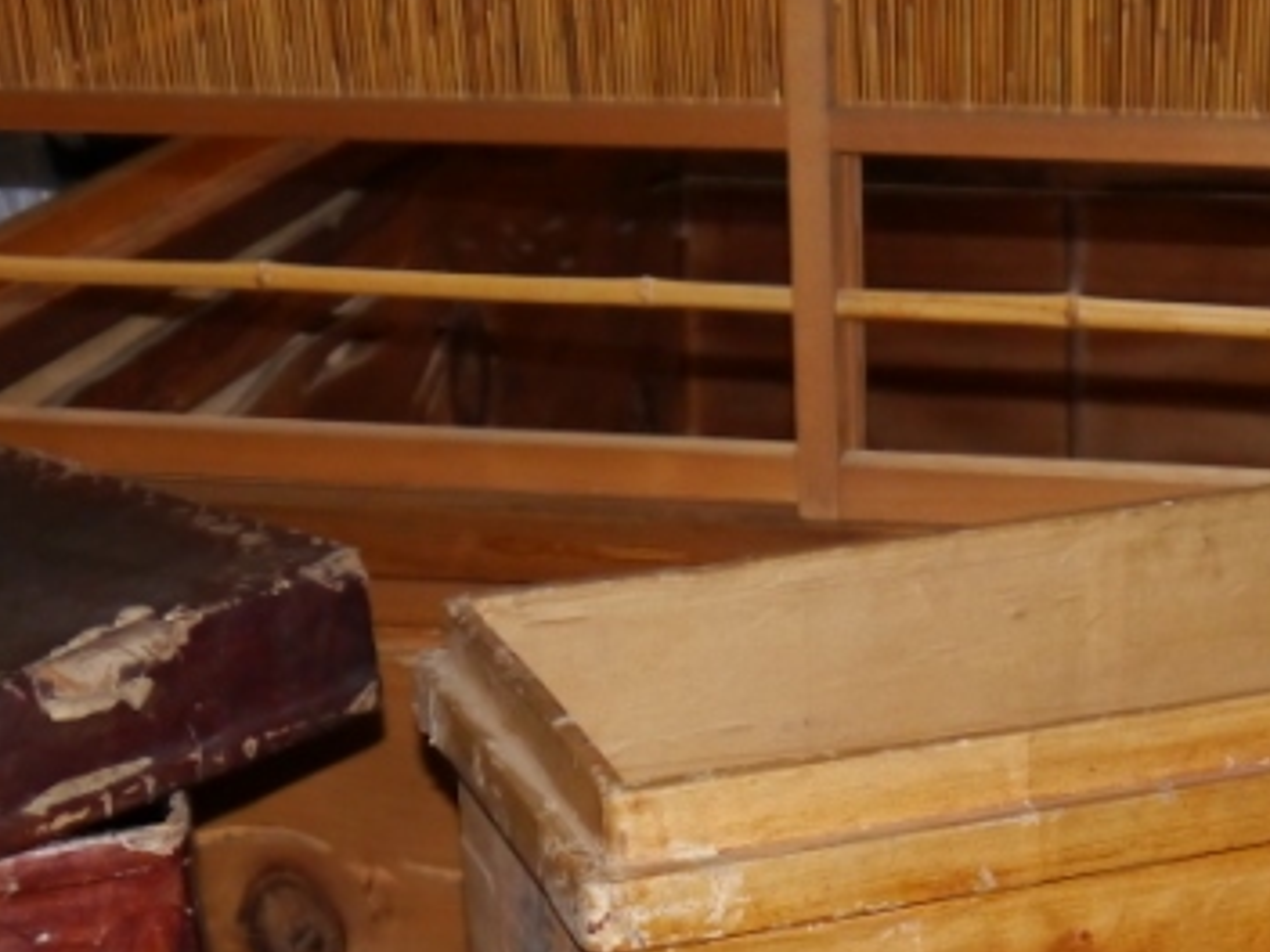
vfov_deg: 15.5
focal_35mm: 93
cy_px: 995
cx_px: 833
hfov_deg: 21.0
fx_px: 3412
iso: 800
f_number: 3.8
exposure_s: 1/125
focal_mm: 16
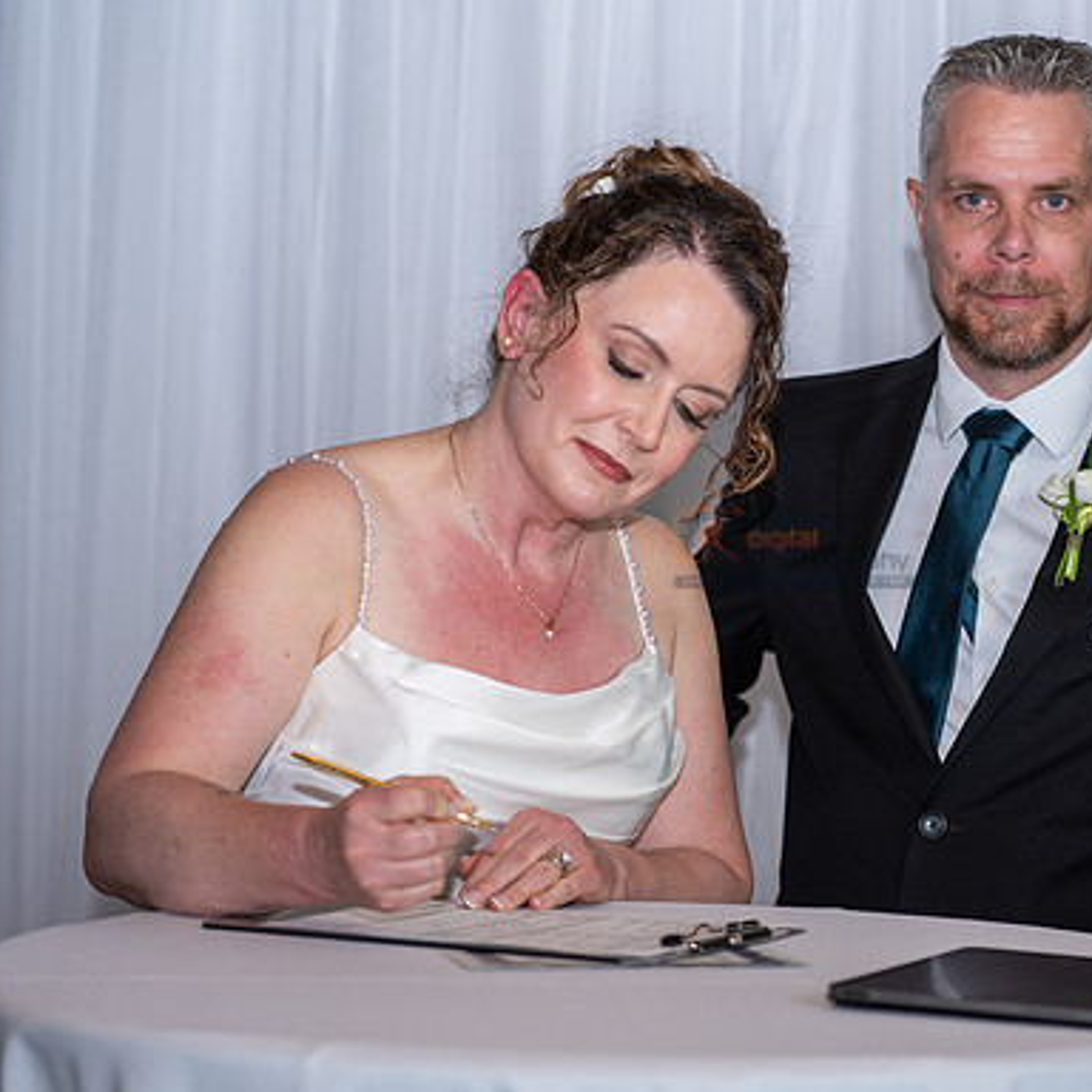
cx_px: 920
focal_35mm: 113
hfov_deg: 15.3
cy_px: 548
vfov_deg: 15.4
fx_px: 4033
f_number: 4
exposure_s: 1/160
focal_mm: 75
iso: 125
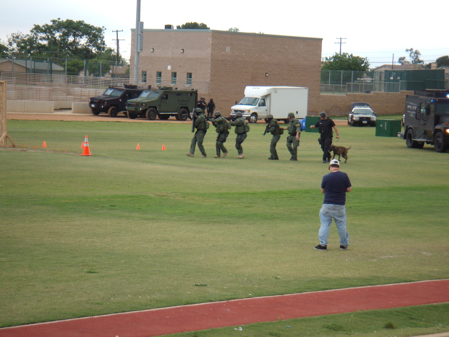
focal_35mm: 114
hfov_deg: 17.3
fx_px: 1479
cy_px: 168
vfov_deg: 13.0
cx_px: 224
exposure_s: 1/85.5
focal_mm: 19.2
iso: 64
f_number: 4.3
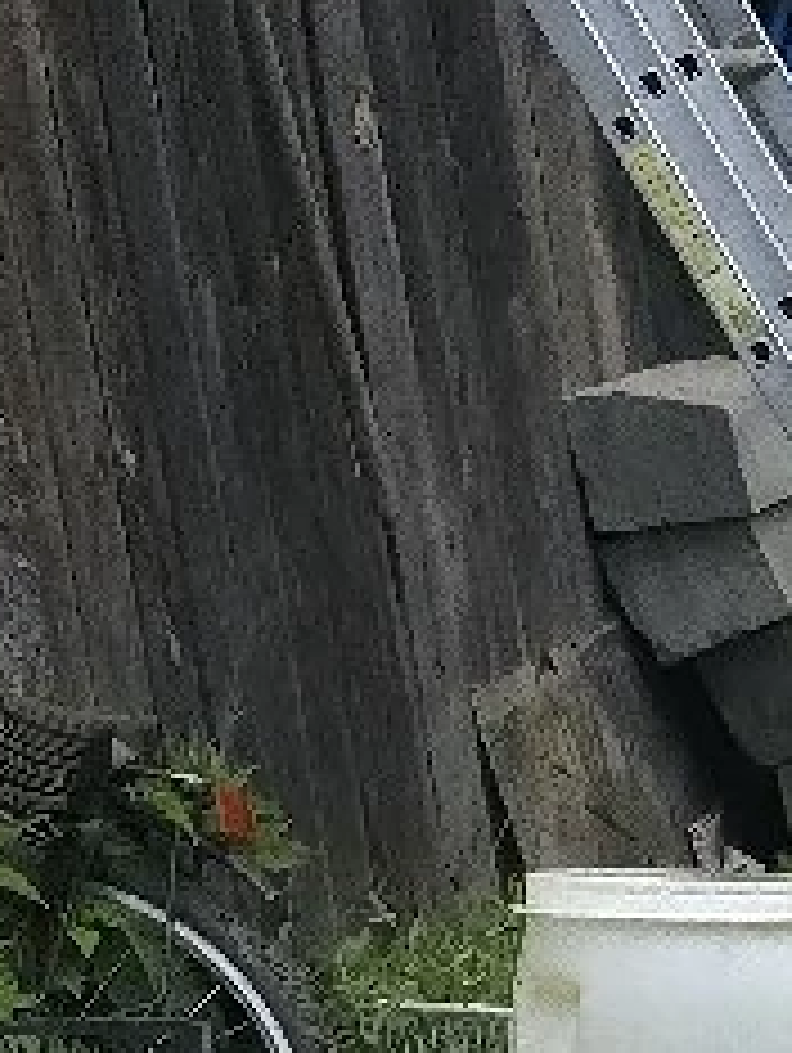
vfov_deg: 13.6
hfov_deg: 10.1
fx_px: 3989
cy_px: 1861
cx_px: 1822
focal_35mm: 131
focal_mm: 6.3
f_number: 1.7
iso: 800
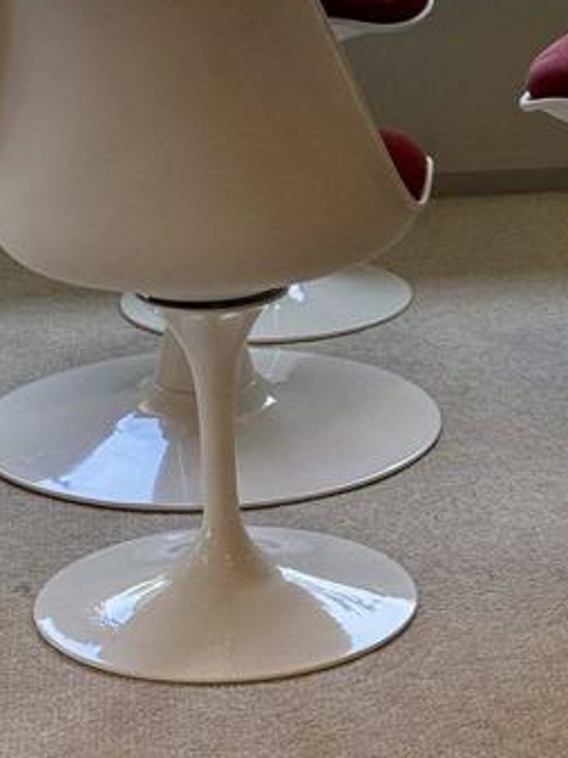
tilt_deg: -8.3
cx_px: 172
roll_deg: +2.3
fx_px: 3174
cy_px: -134
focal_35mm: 145
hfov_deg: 10.2
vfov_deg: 13.3
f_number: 1.78
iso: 64
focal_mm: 6.76
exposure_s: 1/593
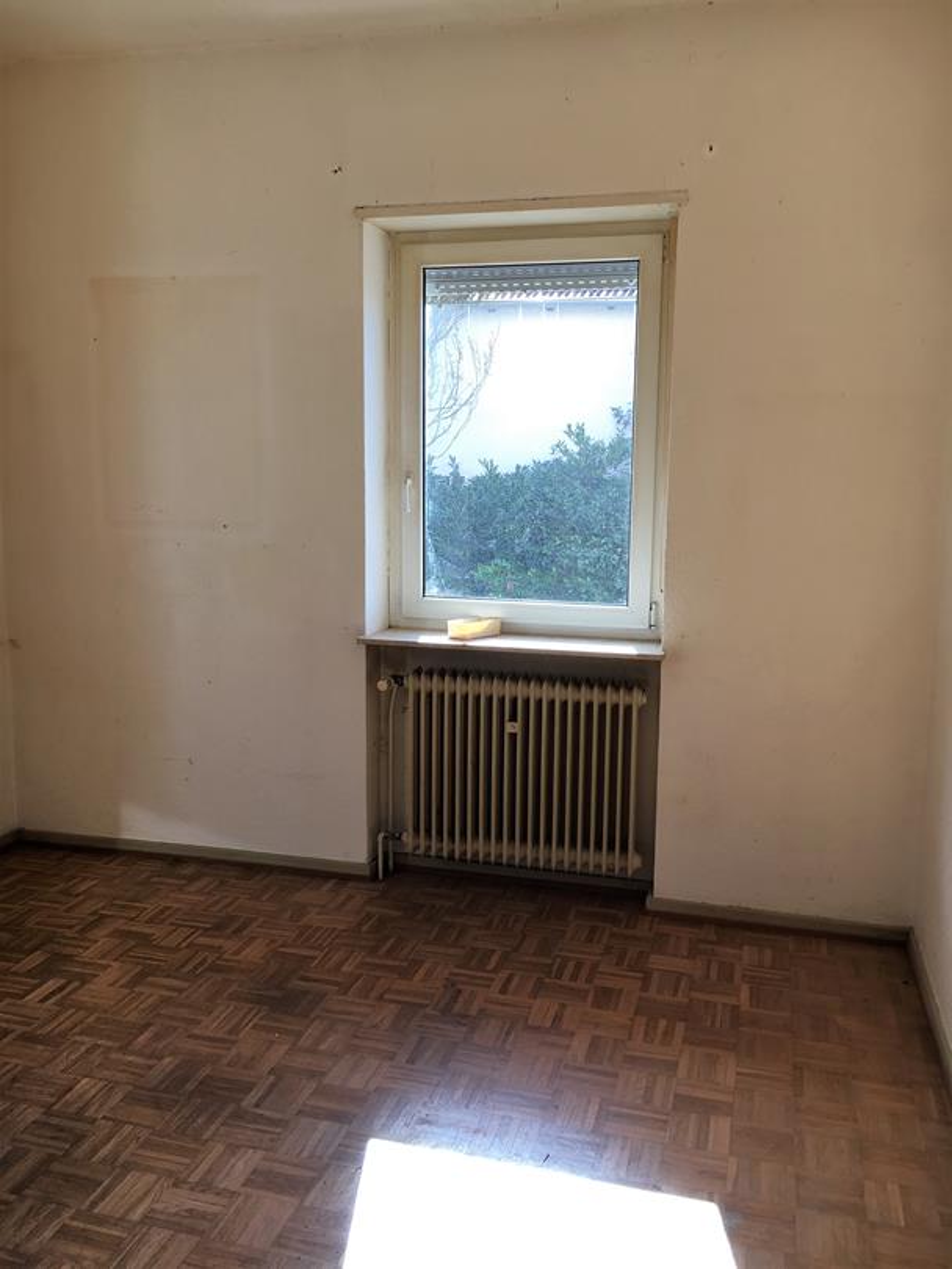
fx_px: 1063
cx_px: 476
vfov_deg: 61.6
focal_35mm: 29
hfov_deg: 48.3
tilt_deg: -8.4
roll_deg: -0.1
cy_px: 634
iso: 25
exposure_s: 1/109
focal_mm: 4.15
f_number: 2.2
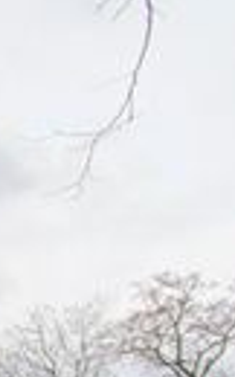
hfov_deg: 13.1
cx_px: -389
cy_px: 460
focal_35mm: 59
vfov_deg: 29.4
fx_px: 606
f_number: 4.5
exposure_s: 1/320
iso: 320
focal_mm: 10
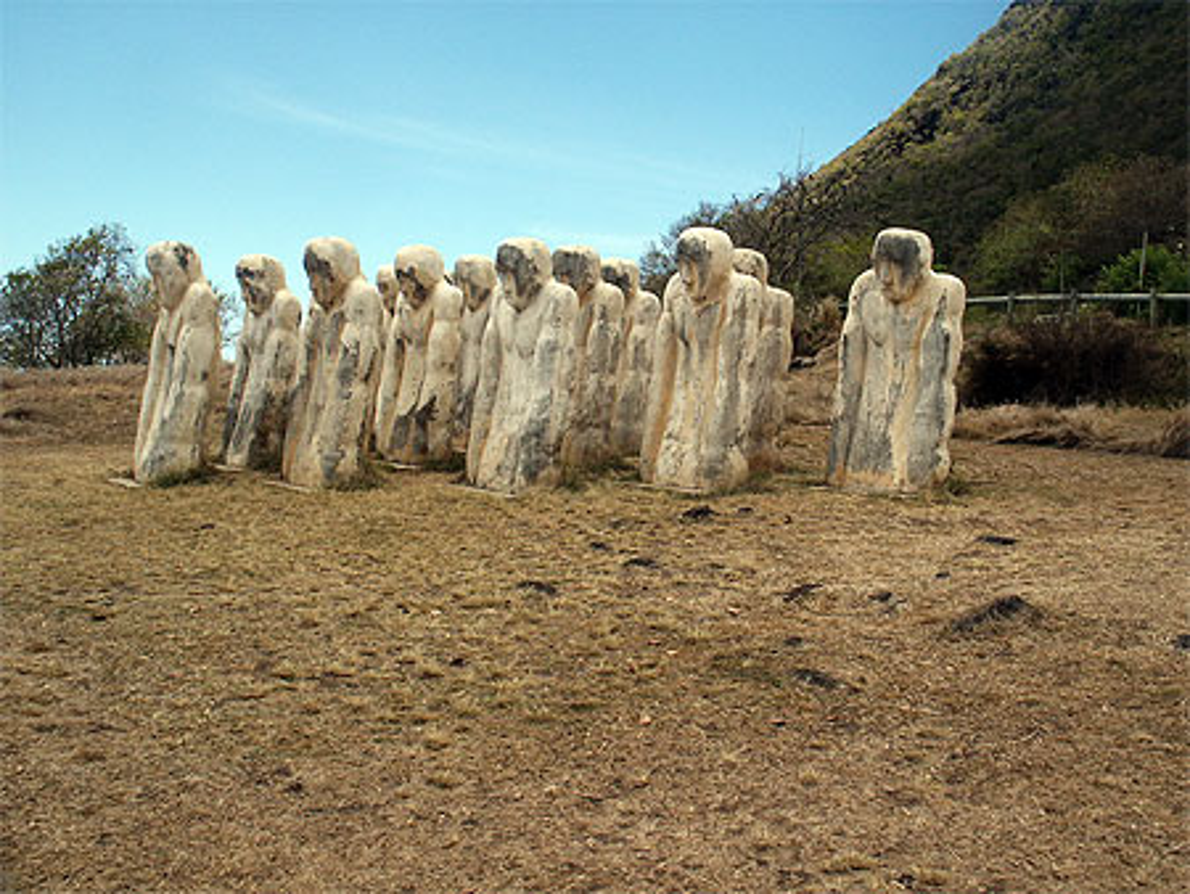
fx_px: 1204
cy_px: 447
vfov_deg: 40.7
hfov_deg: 52.6
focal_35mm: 35
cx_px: 595
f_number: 6.7
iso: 64
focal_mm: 7.18
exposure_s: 1/350
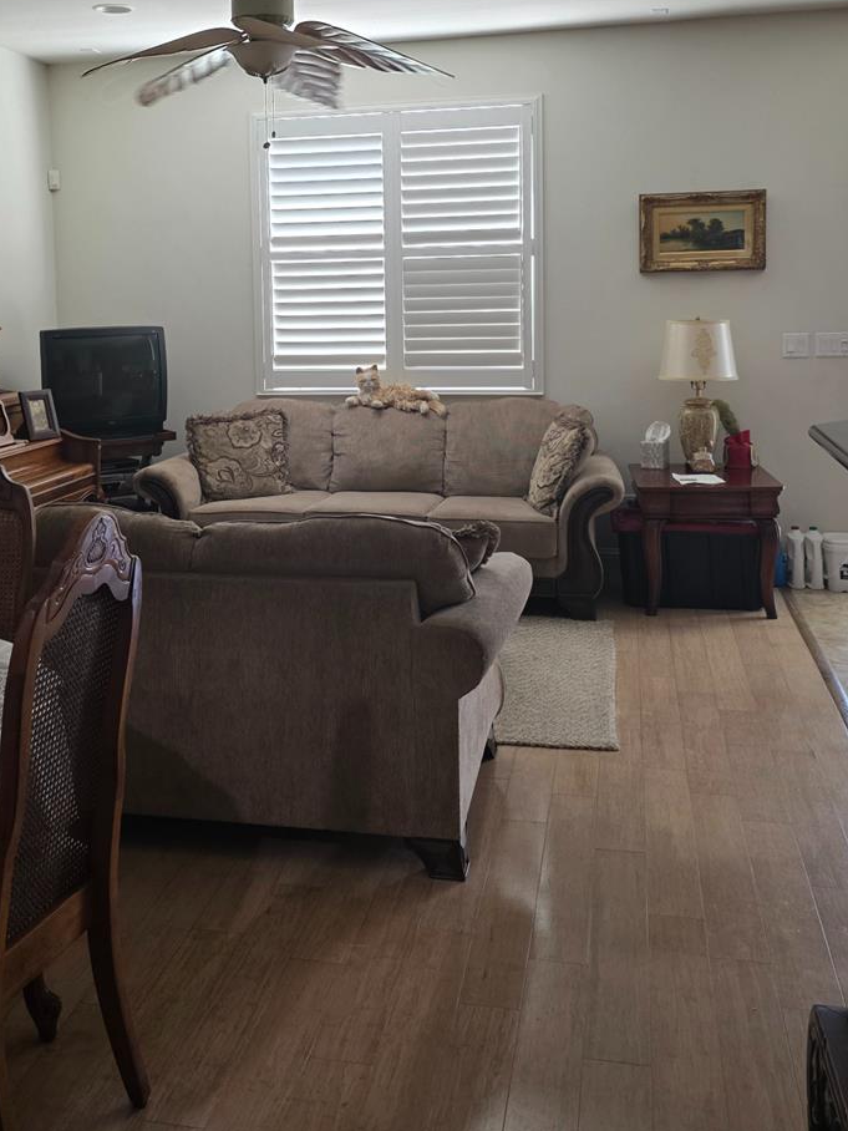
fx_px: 1241
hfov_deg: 37.6
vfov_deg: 48.2
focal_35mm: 38
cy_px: 377
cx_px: 334
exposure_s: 1/120
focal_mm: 6.3
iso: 320
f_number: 1.7
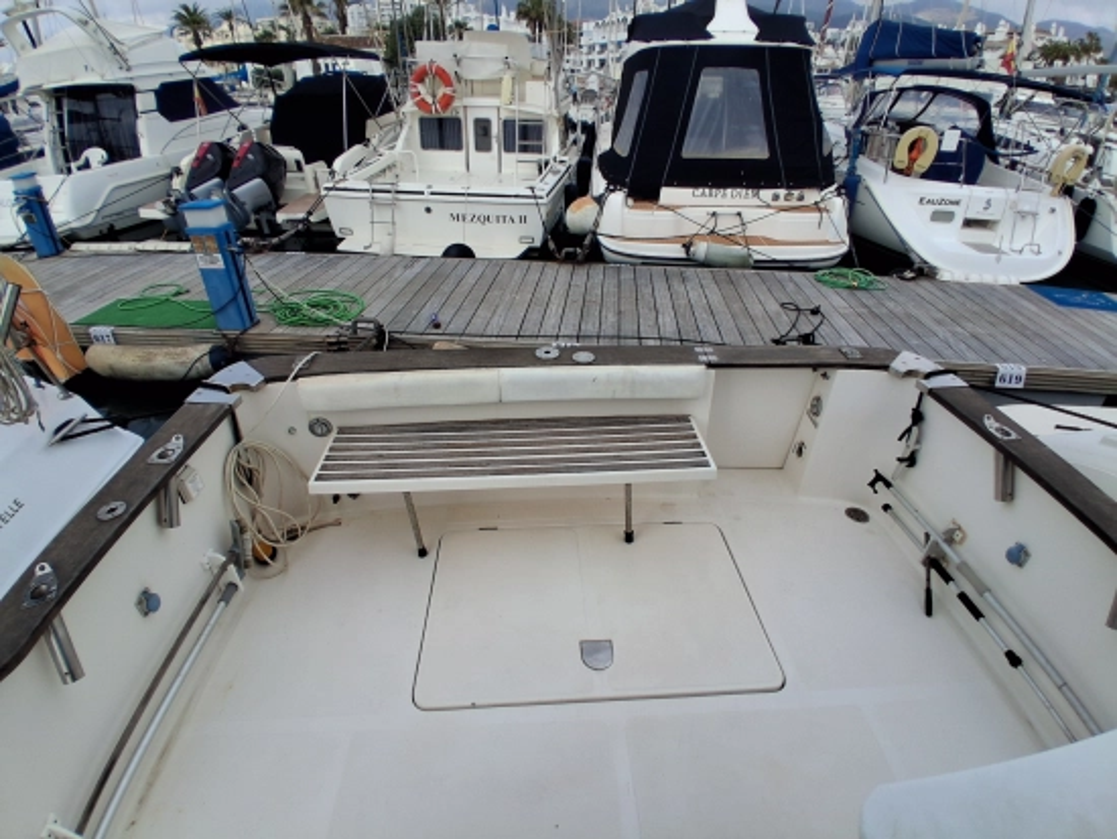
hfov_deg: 91.0
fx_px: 549
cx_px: 558
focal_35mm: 17
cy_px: 420
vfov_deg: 74.8
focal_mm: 1.4
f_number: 2.2
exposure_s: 1/984
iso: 50
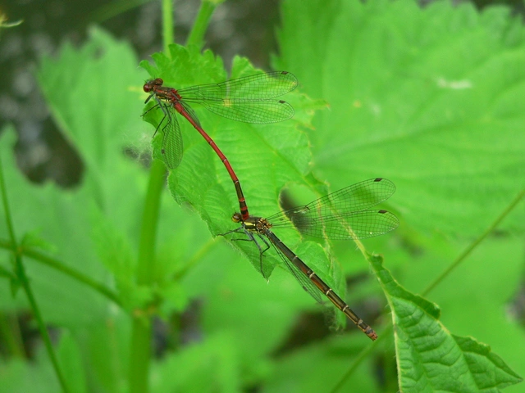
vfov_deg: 21.0
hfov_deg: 27.8
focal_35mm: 70
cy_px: 196
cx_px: 262
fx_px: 1062
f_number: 2.8
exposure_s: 1/60
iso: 150
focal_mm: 11.6
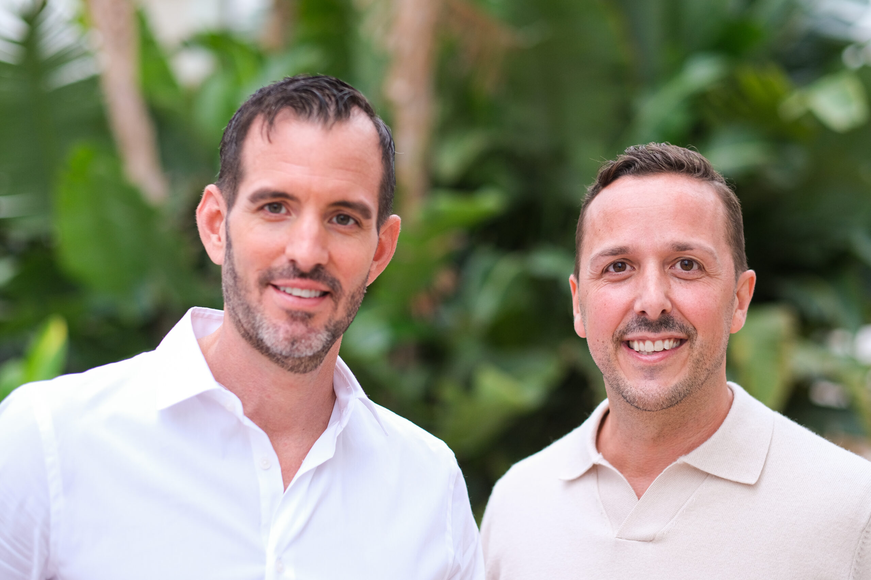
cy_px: 290
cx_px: 436
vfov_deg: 16.3
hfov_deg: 24.2
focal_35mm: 84
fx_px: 2032
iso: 500
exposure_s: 1/200
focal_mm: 56
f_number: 1.8
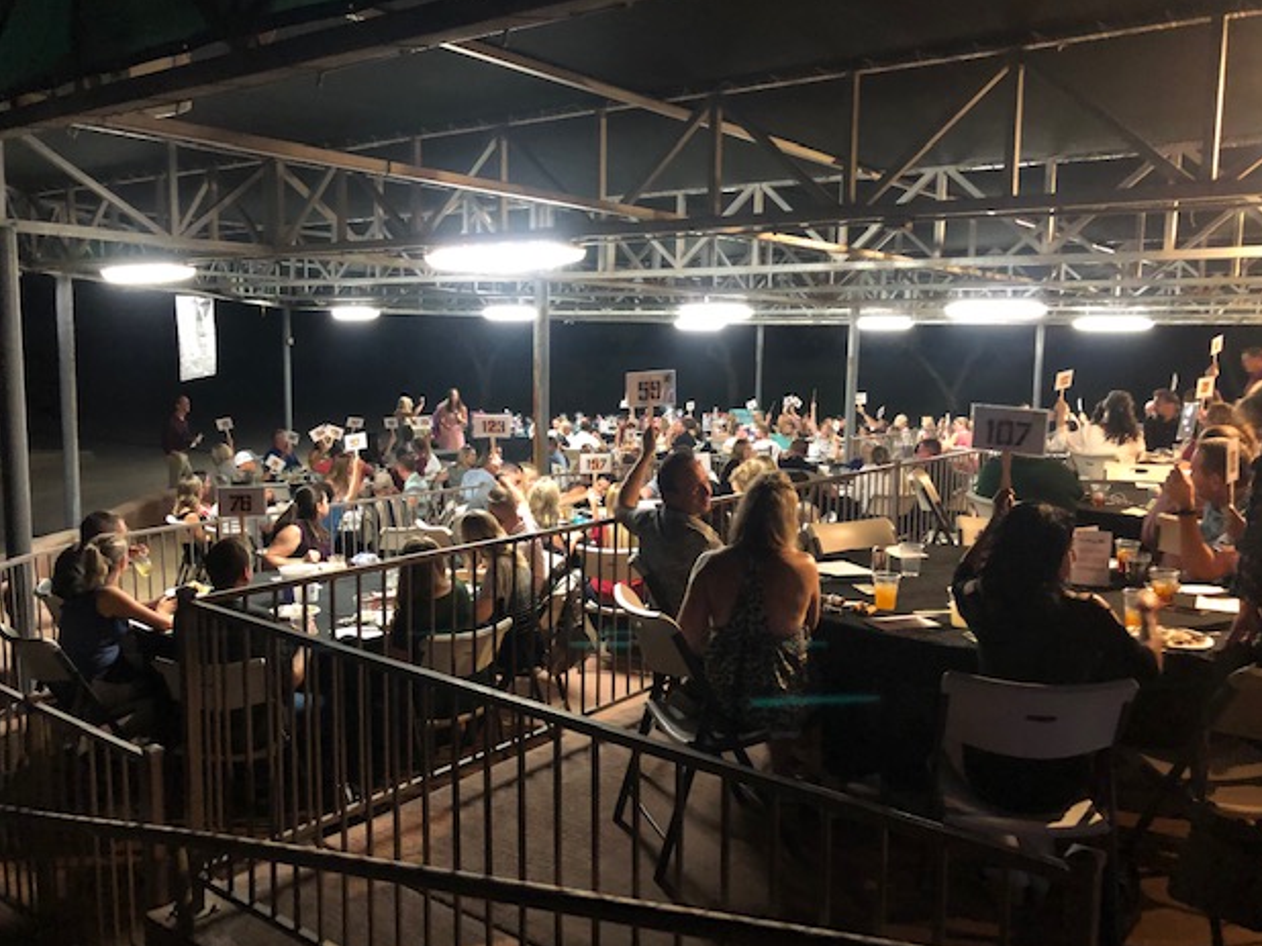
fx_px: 1057
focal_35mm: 29
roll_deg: -0.6
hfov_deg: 61.7
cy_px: 478
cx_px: 651
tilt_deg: -5.7
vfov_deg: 48.2
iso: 80
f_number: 1.8
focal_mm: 4
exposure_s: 1/5
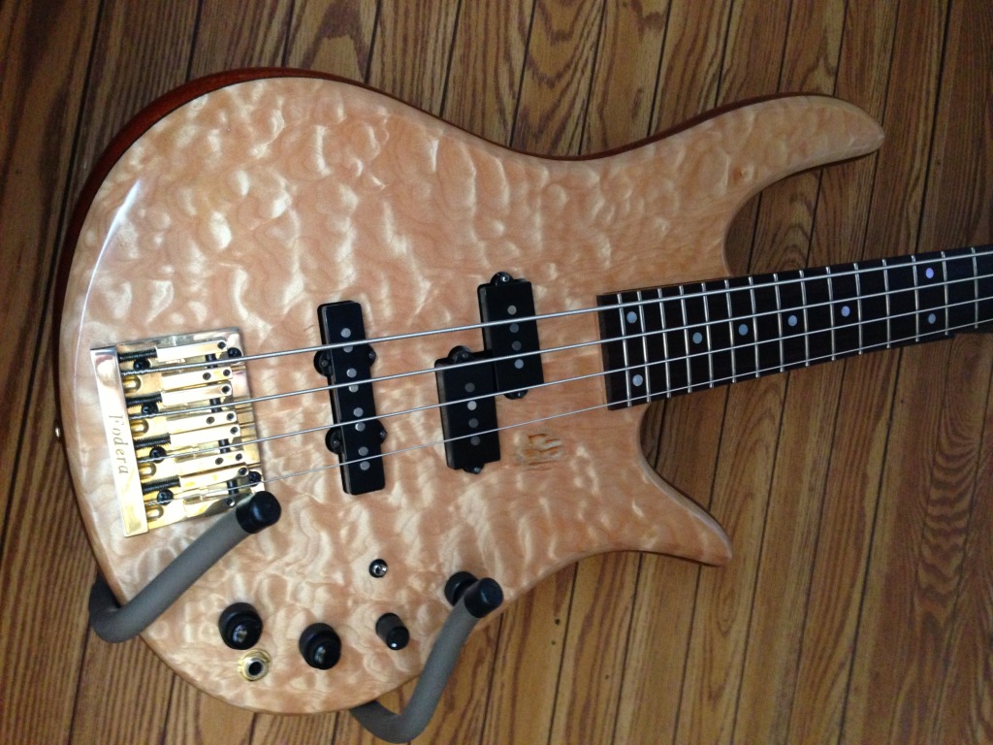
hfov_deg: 55.4
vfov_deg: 42.9
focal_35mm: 33
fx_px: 947
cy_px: 372
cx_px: 496
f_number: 2.4
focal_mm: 4.1
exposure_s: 1/17
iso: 400
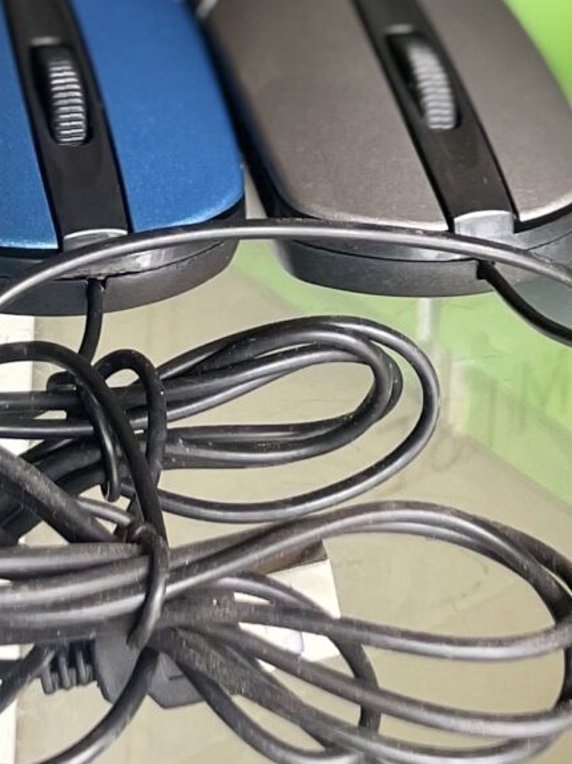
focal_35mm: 116
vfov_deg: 13.8
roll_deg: -2.4
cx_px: -39
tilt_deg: -5.8
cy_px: -870
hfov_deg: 12.6
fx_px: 2558
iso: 50
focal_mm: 4.2
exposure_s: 1/121
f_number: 1.6
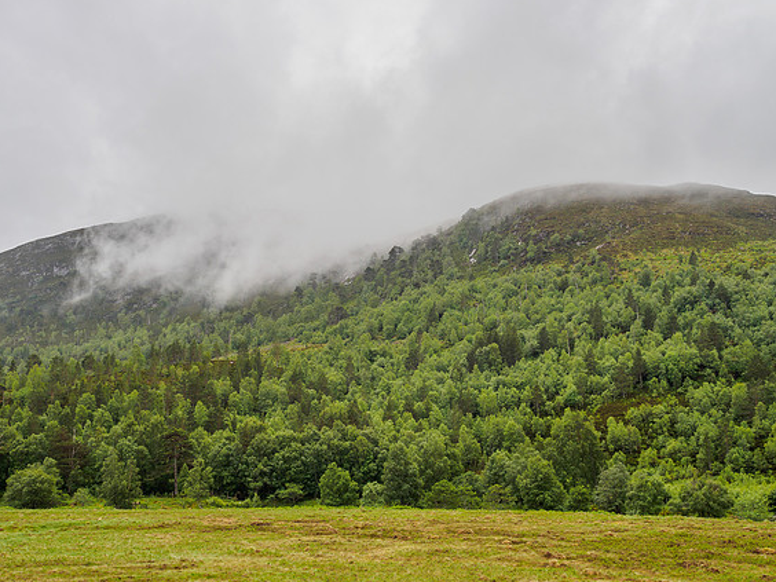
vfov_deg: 38.7
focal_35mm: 37
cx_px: 384
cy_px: 292
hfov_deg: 50.1
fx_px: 829
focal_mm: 18
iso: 200
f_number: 7.1
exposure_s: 1/50
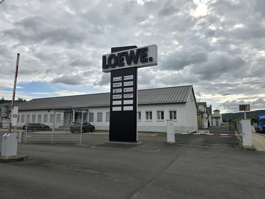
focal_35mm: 23
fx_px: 176
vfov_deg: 58.9
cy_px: 100
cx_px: 132
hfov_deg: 73.9
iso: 12
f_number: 1.7
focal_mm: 6.3
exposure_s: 1/904
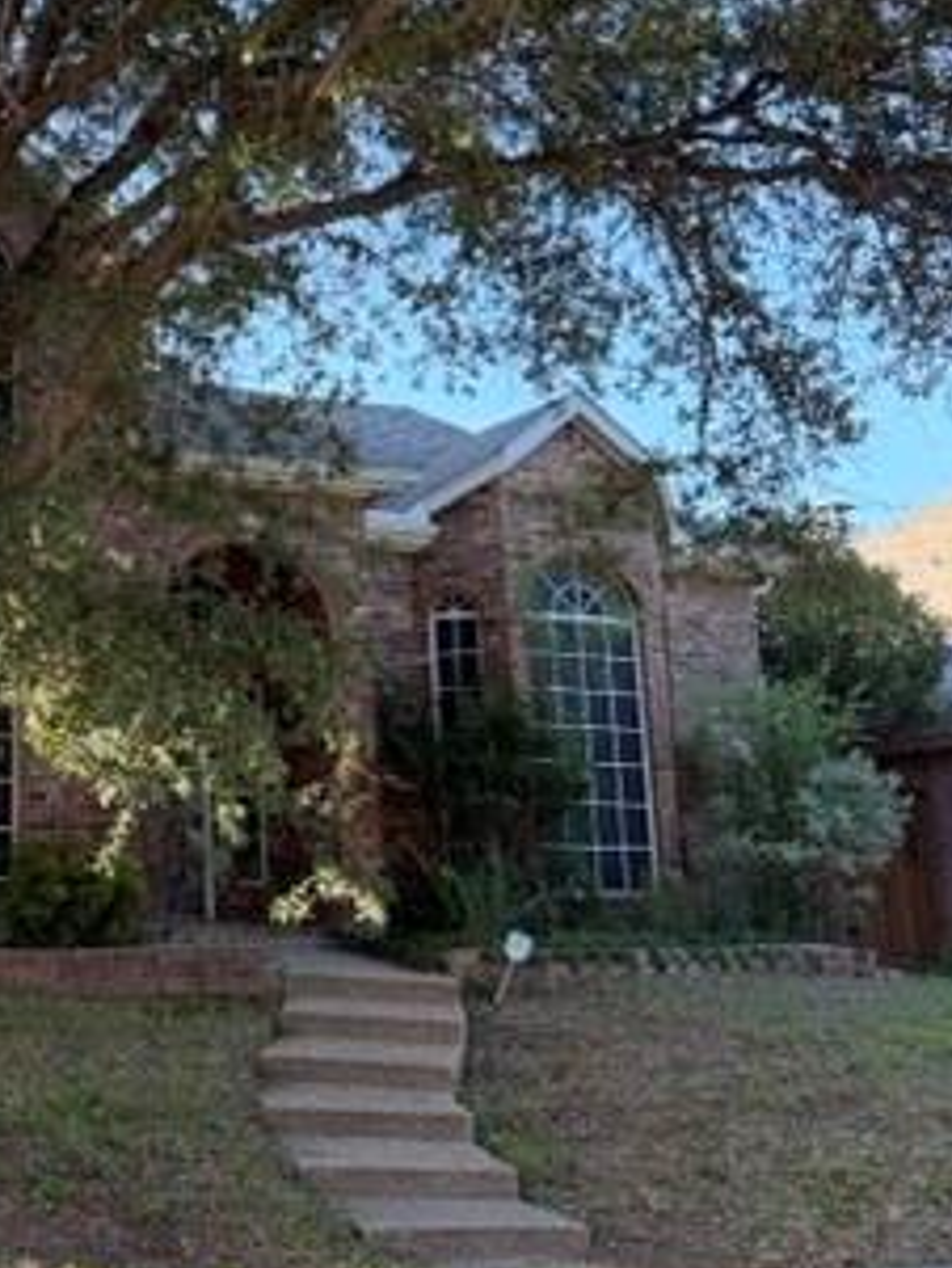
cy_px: 438
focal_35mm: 51
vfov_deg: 37.1
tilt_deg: +14.6
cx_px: 46
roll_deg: +0.2
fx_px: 1869
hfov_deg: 27.3
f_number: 1.78
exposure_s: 1/248
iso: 80
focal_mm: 6.76
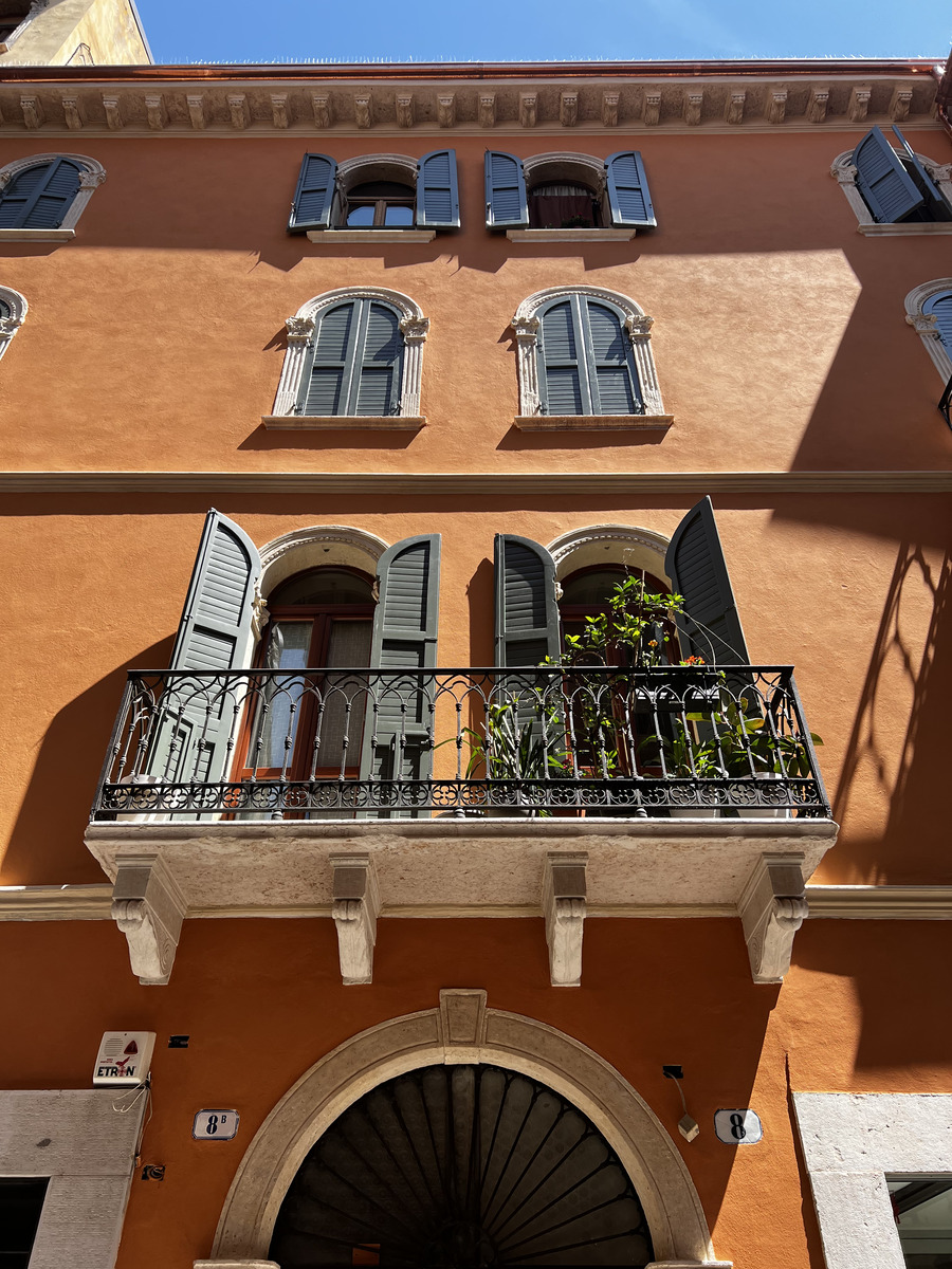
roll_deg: +0.2
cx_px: 476
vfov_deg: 67.3
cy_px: 634
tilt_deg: +39.9
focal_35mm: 26
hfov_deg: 53.1
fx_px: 953
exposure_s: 1/1468
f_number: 1.5
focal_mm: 5.7
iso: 50
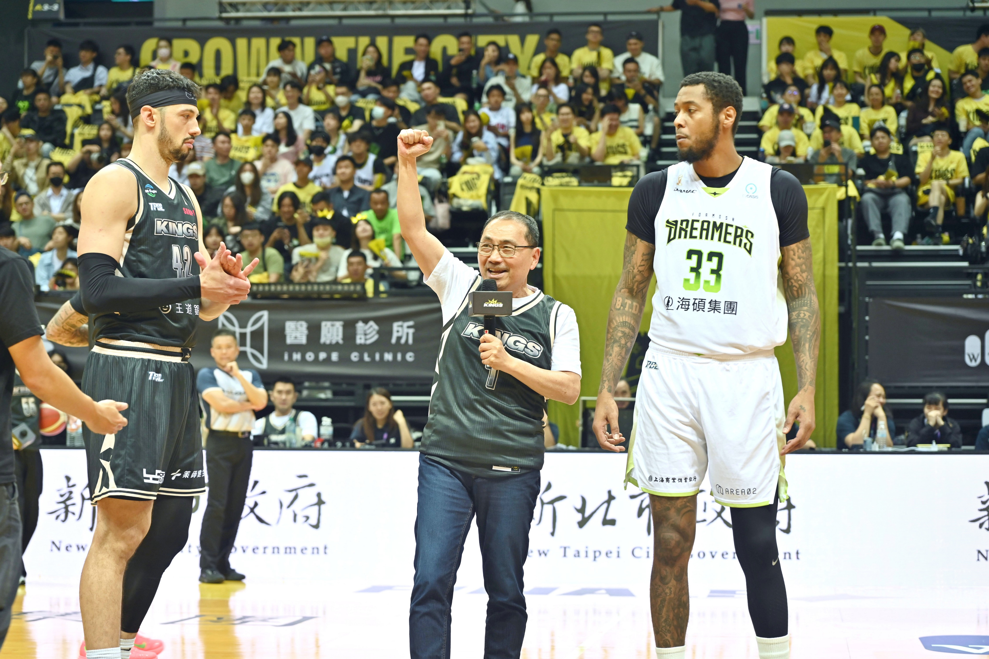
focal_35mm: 85
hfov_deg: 23.9
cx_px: 494
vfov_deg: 16.1
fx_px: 2335
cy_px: 330
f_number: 4
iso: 450
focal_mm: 85
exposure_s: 1/125
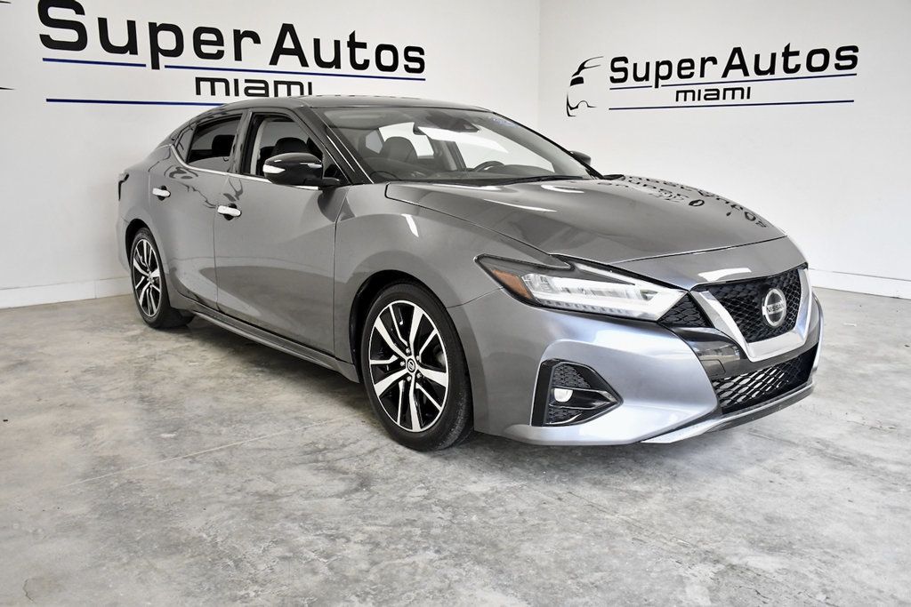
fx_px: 835
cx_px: 456
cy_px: 304
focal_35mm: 33
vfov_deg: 40.0
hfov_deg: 57.2
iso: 2500
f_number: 4.5
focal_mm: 22
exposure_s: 1/1000
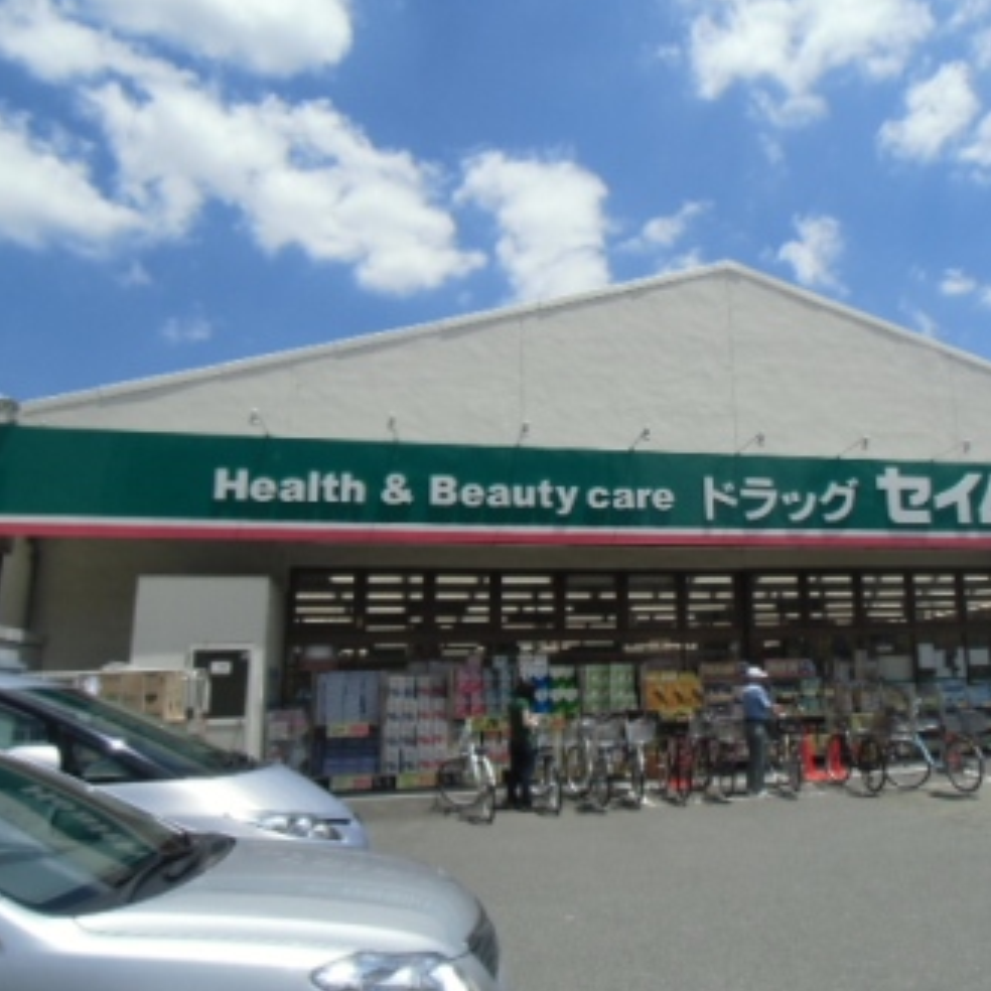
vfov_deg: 55.6
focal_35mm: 29
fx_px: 939
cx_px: 671
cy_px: 502
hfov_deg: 54.4
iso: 64
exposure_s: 1/1000
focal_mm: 4.24
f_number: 3
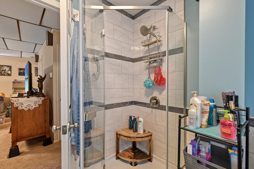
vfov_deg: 77.3
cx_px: 127
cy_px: 84
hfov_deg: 100.4
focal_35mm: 15
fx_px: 106
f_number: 8
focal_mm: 10
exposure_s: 1/3
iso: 1000
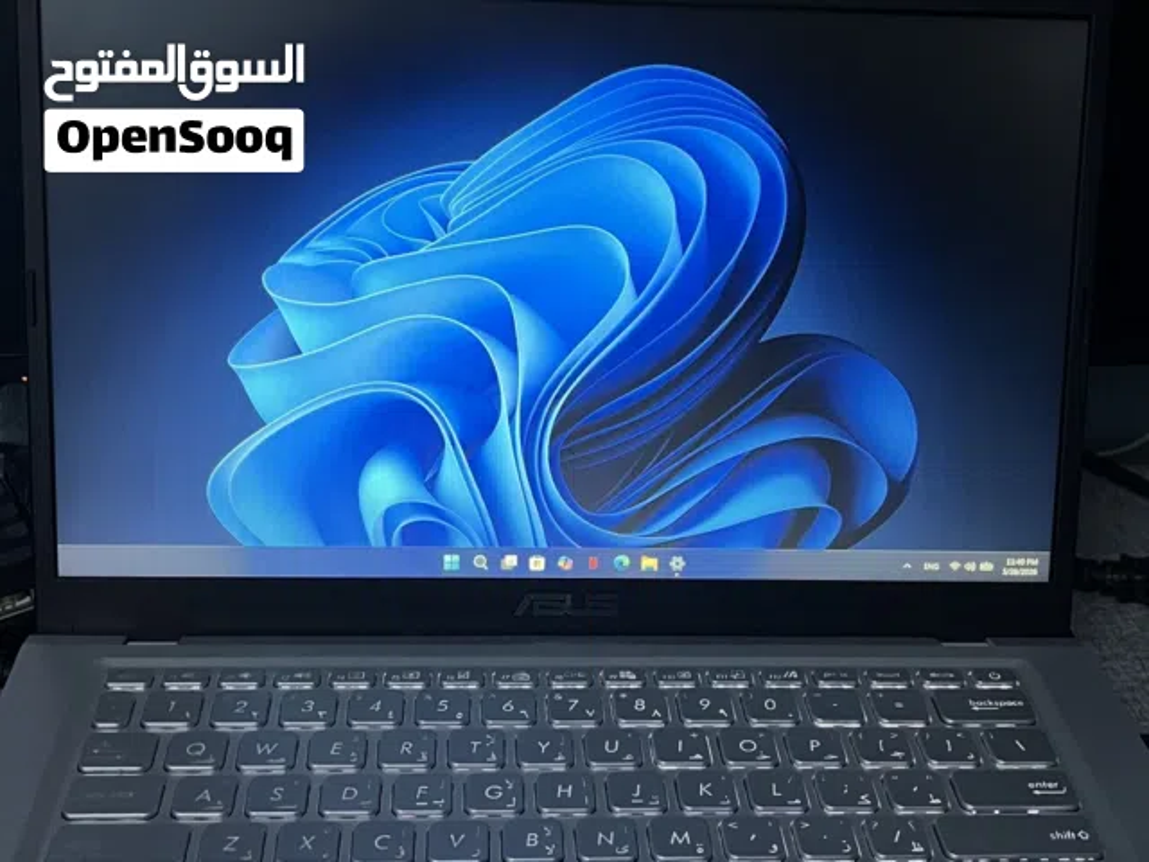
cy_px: 431
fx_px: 863
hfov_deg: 67.3
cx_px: 574
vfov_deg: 53.1
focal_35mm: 26
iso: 320
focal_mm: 5.1
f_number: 1.6
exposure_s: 1/60
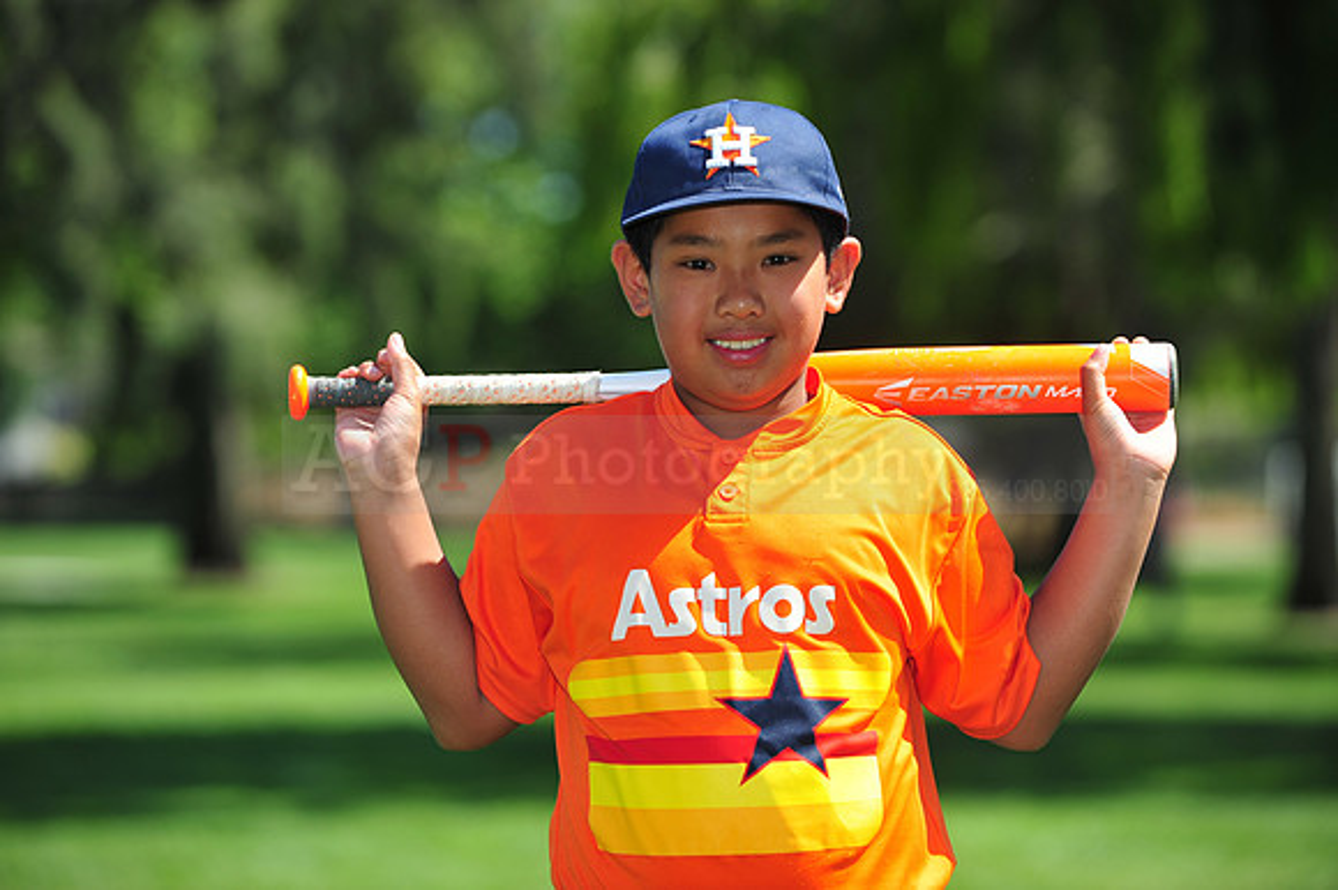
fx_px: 6129
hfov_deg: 12.5
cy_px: 445
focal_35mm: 165
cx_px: 669
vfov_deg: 8.3
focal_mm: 165
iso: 200
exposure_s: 1/1250
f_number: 4.5
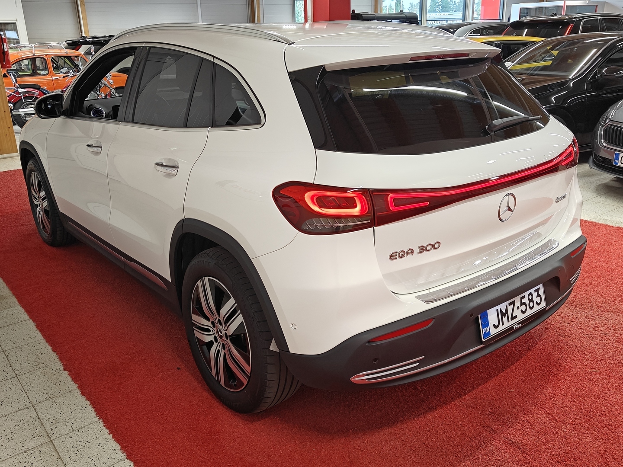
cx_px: 312
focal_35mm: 32
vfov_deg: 44.2
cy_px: 234
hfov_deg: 56.8
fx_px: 576
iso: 80
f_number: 1.8
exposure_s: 1/120
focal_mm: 5.59
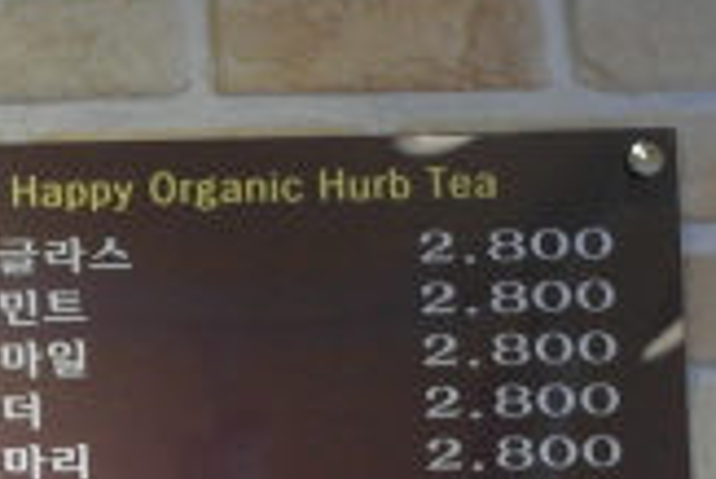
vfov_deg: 4.7
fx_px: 5813
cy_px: 602
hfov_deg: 6.8
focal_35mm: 292
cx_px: -738
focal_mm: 35
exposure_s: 1/80
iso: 400
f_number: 4.5
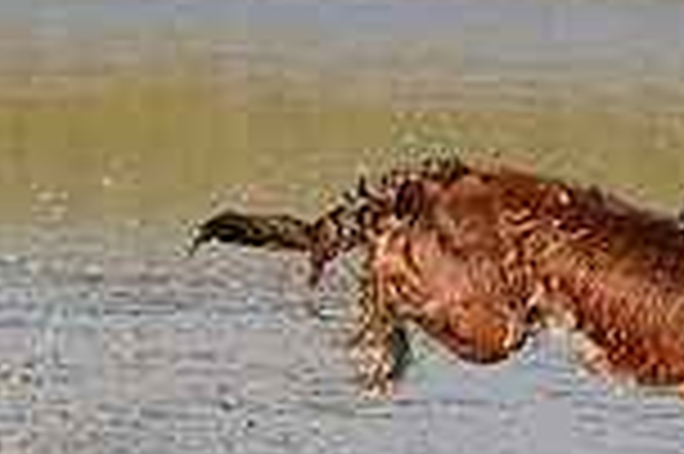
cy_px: 405
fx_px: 14462
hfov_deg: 2.7
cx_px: 688
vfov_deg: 1.8
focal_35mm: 762
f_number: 8
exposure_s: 1/1600
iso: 720
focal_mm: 200
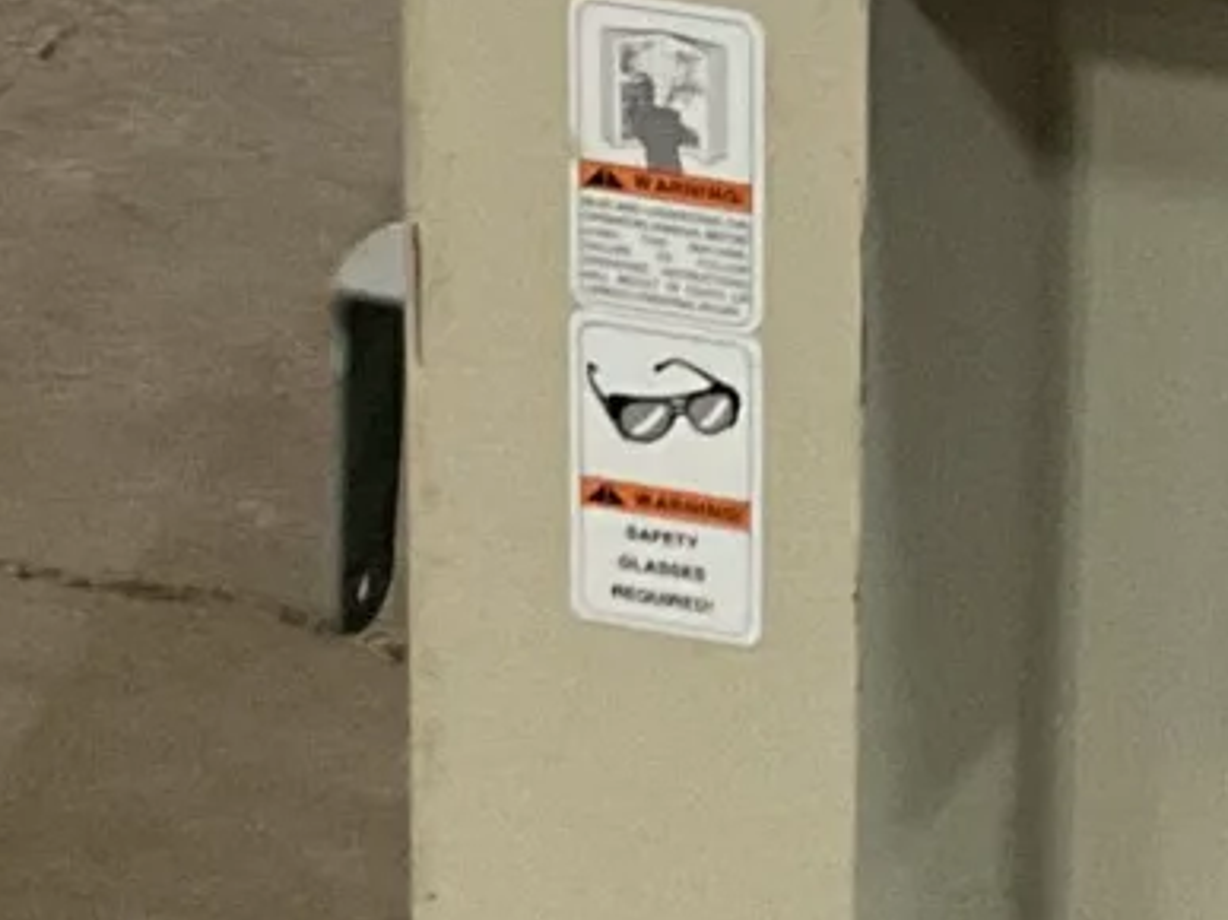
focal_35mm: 150
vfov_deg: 9.7
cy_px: -200
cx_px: 1967
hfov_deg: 12.4
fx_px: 5320
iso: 250
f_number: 1.8
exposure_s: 1/60
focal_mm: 3
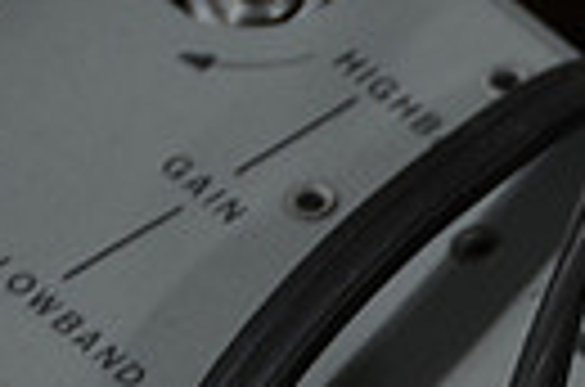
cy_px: 850
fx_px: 8883
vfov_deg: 2.5
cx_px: 958
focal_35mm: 548
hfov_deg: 3.8
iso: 400
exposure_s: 1/20
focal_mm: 82
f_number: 5
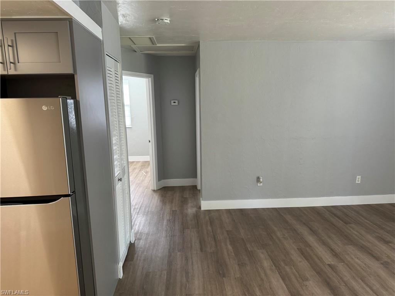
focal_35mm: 24
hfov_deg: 71.6
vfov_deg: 56.8
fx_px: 274
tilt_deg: -10.5
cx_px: 198
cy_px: 148
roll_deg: +0.5
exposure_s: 1/60
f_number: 1.78
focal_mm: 6.86
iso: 200
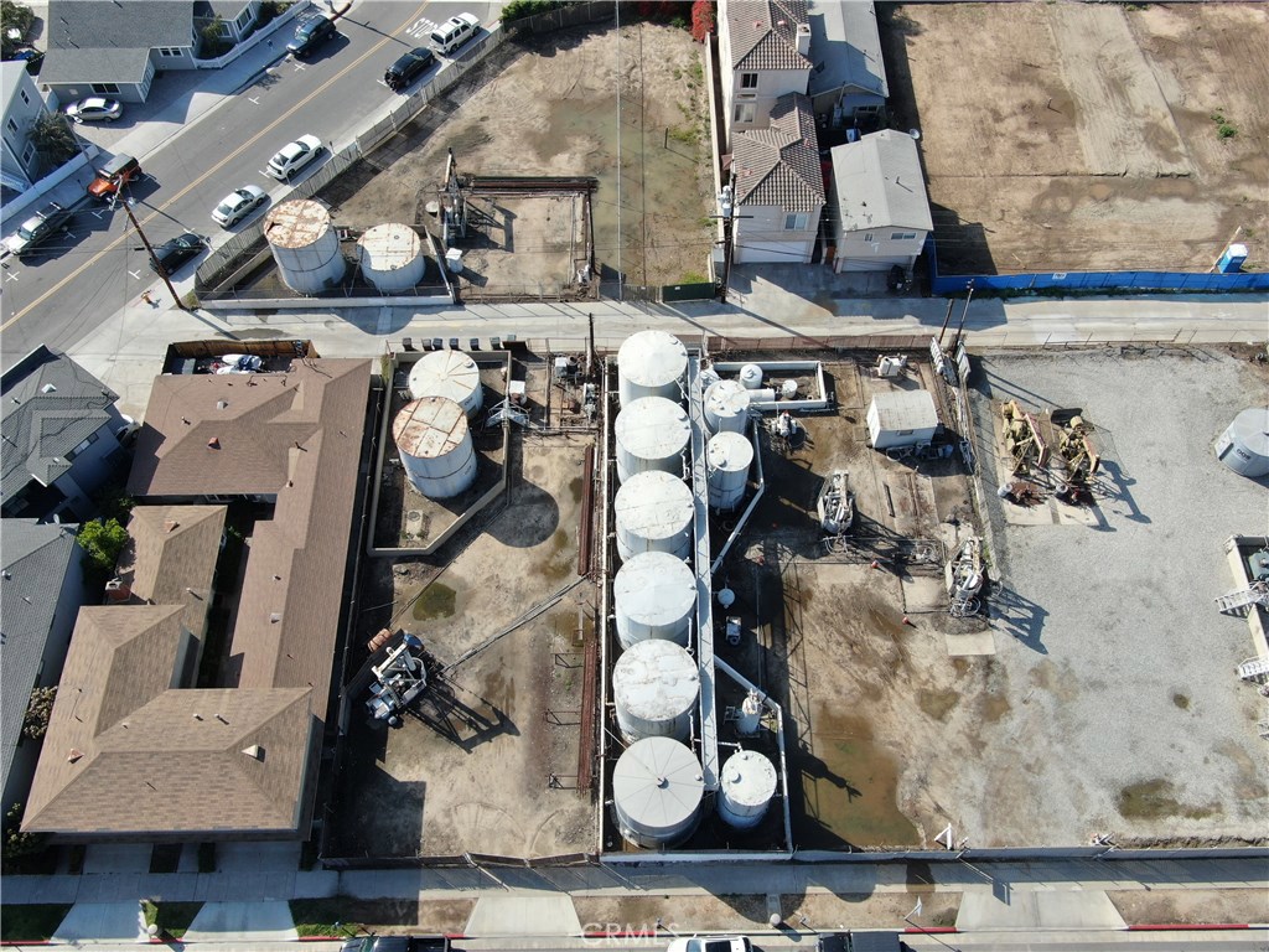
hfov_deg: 58.4
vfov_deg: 45.4
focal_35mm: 31
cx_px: 634
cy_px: 476
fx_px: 1136
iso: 100
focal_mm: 5.33
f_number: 3.1
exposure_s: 1/800
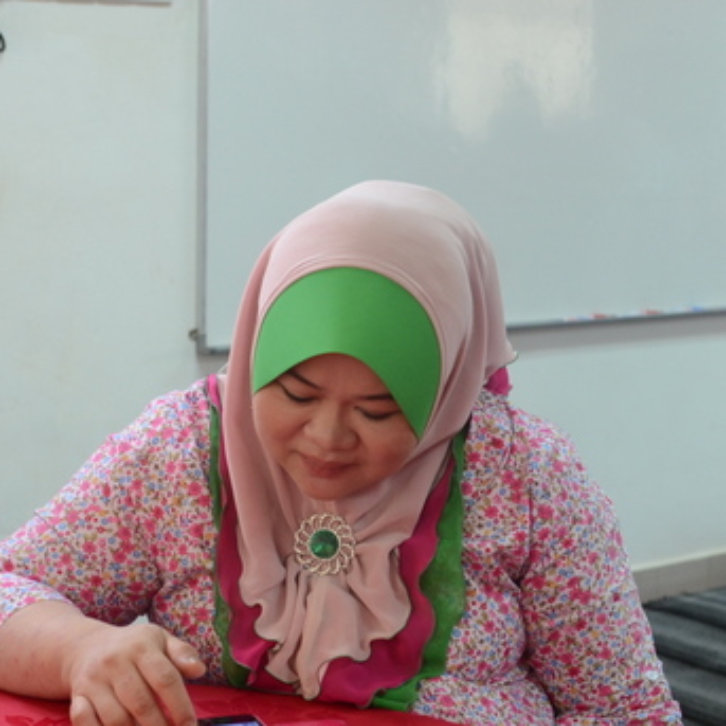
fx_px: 1803
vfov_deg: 22.7
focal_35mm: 76
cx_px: 262
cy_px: 406
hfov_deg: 22.7
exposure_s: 1/80
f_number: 4
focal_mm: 32
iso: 800
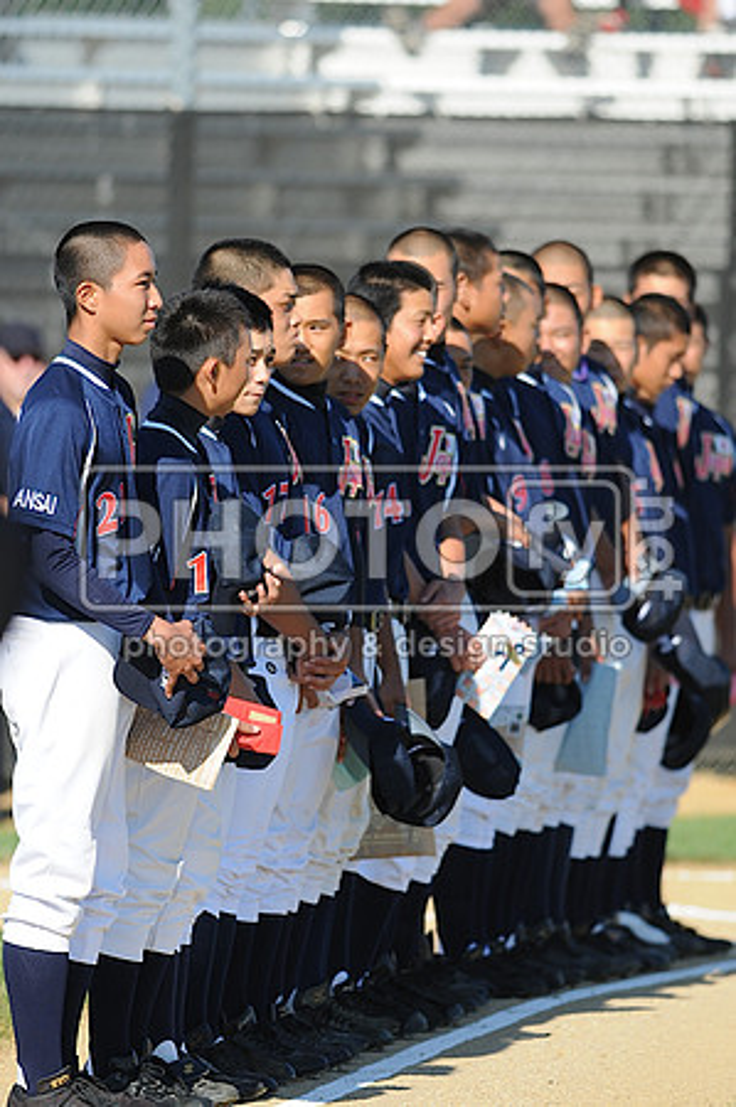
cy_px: 554
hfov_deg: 3.0
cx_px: 368
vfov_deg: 4.6
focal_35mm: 450
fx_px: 13831
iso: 200
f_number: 4
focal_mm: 300
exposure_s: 1/1250
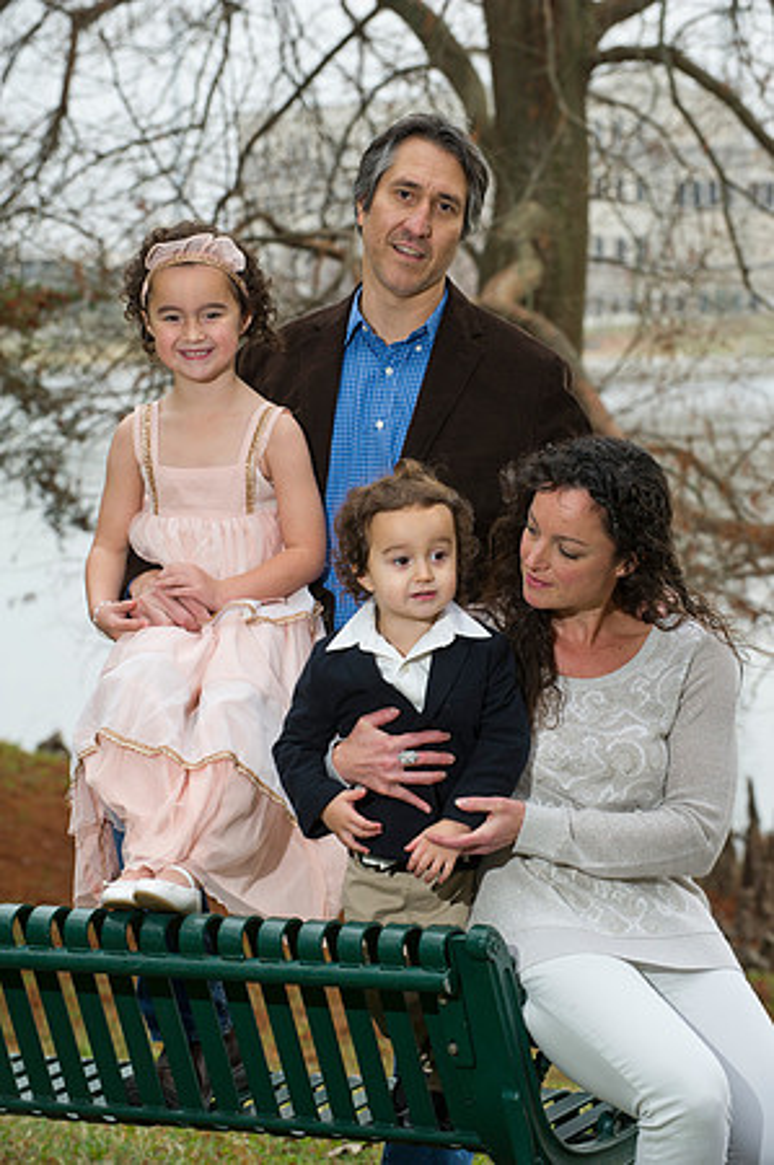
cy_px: 582
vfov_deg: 15.8
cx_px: 387
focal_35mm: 130
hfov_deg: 10.5
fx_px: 4202
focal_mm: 130
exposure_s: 1/250
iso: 640
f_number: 7.1
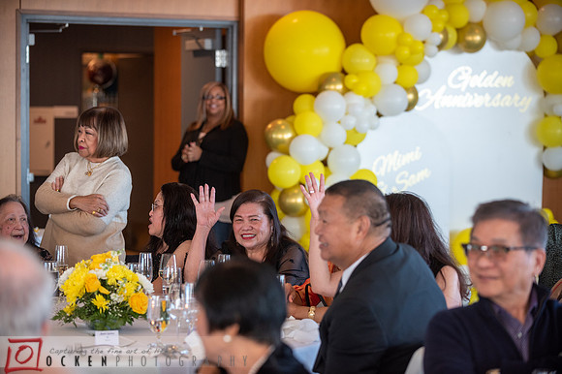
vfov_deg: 13.4
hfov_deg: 20.0
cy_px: 187
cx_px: 281
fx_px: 1593
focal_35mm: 102
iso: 800
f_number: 2.8
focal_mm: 102
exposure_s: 1/250
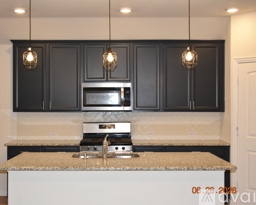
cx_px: 111
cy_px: 103
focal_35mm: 51
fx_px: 386
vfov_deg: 29.7
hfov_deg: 36.6
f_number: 5
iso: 800
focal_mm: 30
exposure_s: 1/100
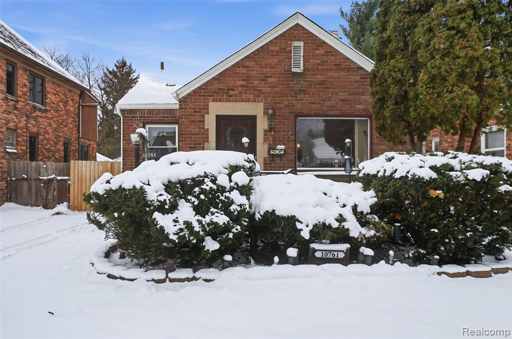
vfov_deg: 57.0
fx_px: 312
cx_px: 256
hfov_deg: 78.7
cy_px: 170
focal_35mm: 22
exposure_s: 1/8000
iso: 2000
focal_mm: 22
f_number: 8
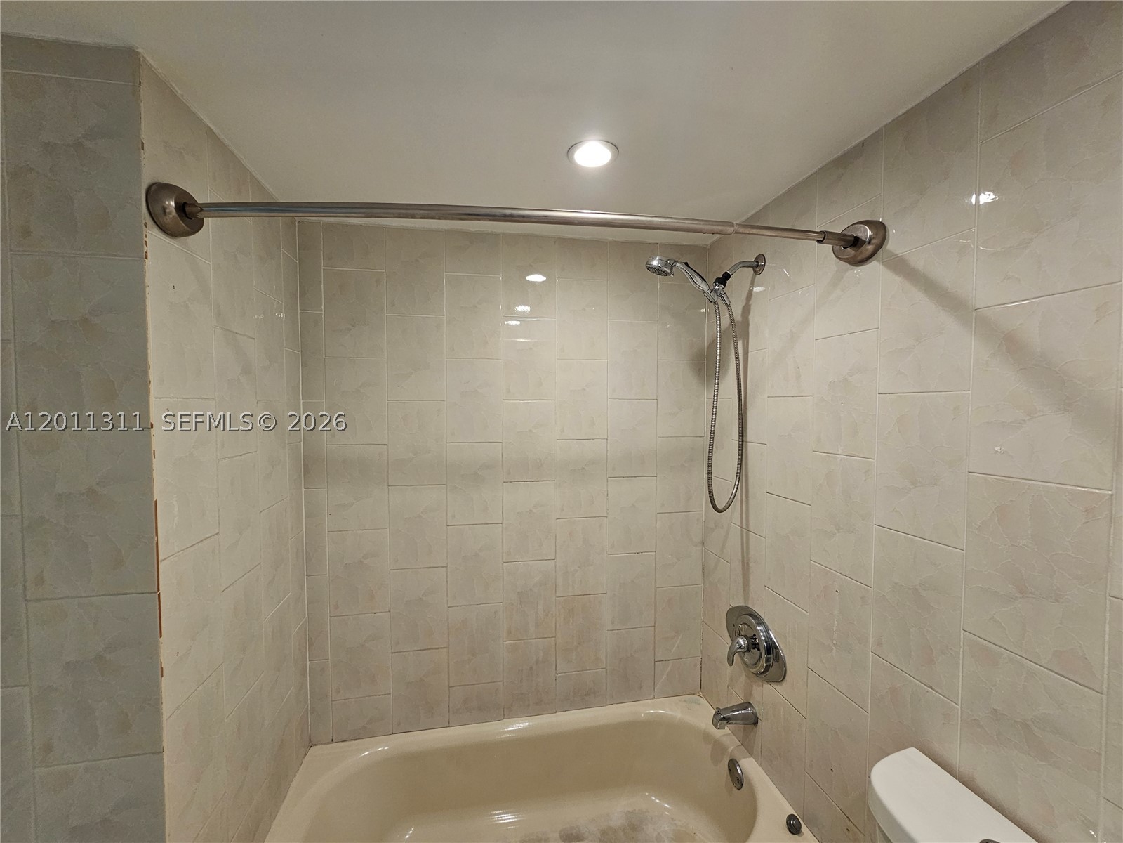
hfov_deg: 106.2
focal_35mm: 13
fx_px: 422
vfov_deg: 89.9
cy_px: 422
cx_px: 562
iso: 125
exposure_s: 1/60
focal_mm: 2.2
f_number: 2.2
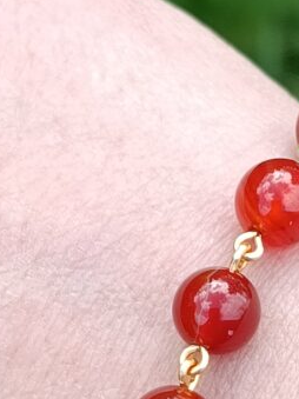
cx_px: 214
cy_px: 381
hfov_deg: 10.2
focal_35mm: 145
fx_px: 1671
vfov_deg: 13.5
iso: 50
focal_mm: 5.24
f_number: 1.7
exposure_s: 1/101
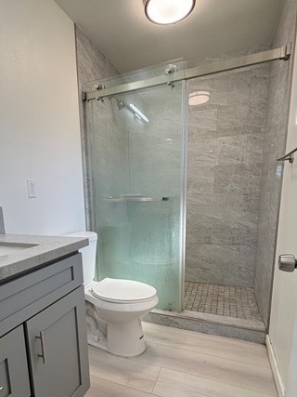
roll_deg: +1.3
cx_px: 122
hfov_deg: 63.0
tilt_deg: -10.3
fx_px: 240
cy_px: 241
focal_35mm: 21
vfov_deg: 78.0
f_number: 2.2
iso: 200
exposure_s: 1/120
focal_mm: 2.22
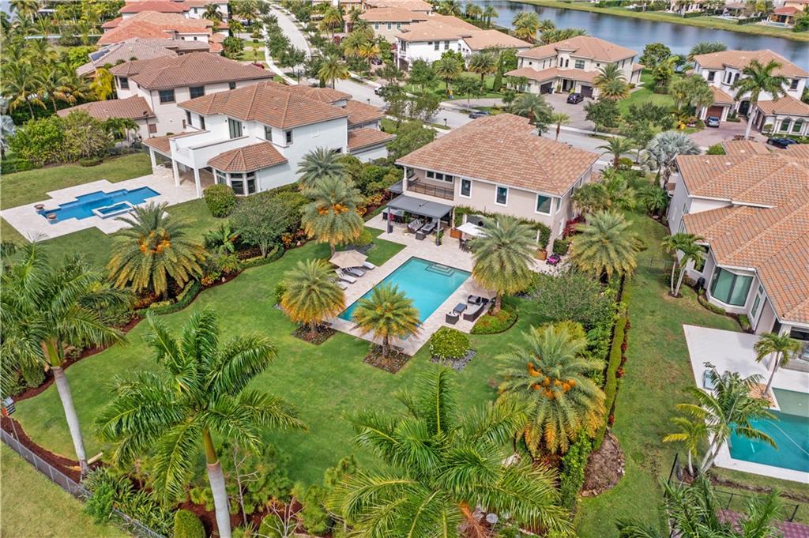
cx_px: 404
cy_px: 269
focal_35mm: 28
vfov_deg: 46.3
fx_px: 629
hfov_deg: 65.5
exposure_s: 1/1250
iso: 100
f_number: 2.8
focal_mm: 10.26
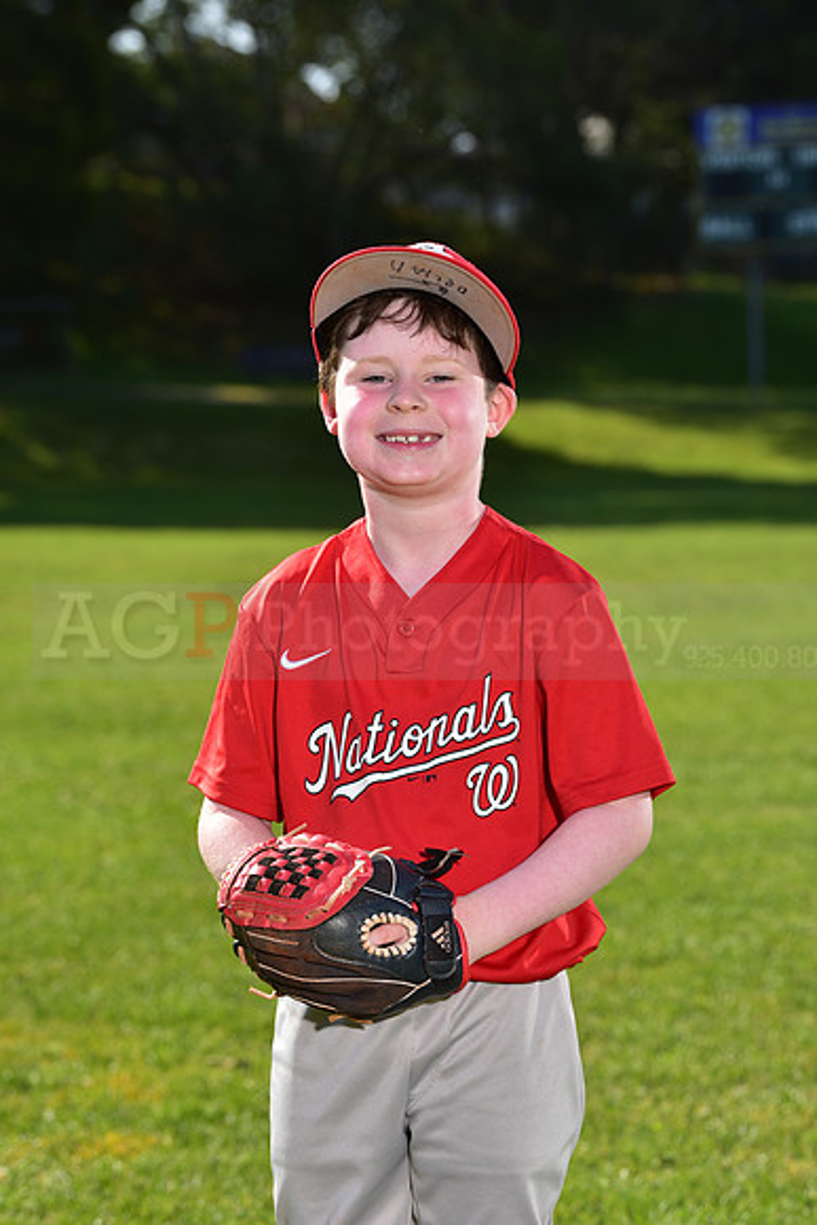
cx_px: 408
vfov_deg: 18.6
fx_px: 3742
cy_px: 612
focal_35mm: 110
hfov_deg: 12.5
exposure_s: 1/250
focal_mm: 110
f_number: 6.3
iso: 80
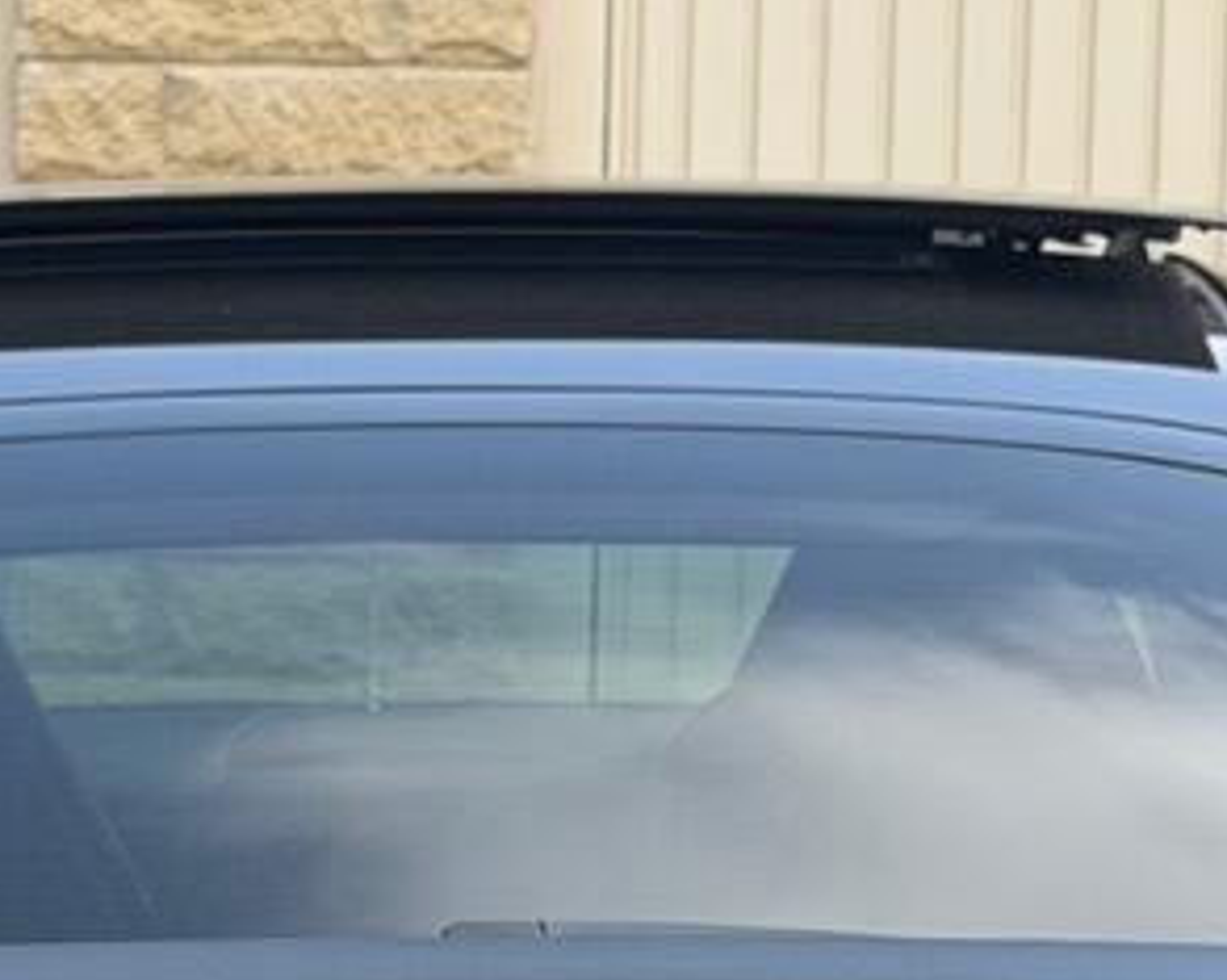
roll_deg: -0.8
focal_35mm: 205
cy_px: 1319
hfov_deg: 9.4
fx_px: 7440
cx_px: 297
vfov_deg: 7.4
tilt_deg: -4.6
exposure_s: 1/846
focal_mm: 6.76
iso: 64
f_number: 1.78
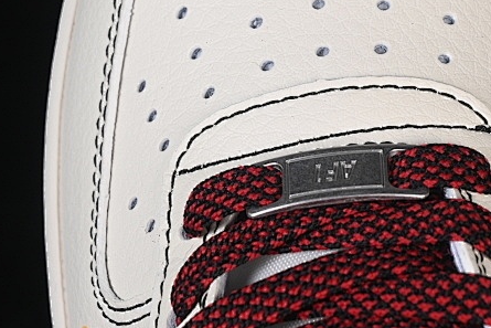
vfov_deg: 7.5
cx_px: 333
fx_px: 2483
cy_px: 99
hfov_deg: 11.3
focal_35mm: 182
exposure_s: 1/80
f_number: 7.1
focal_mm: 50
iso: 160
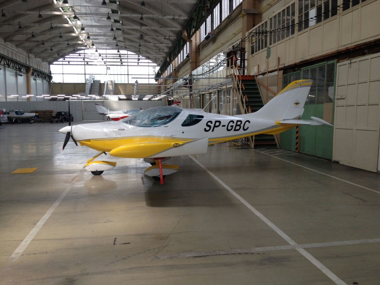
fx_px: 384
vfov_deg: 40.7
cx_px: 190
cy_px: 142
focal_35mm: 35
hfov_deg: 52.6
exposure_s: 1/120
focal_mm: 4.28
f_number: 2.4
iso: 80
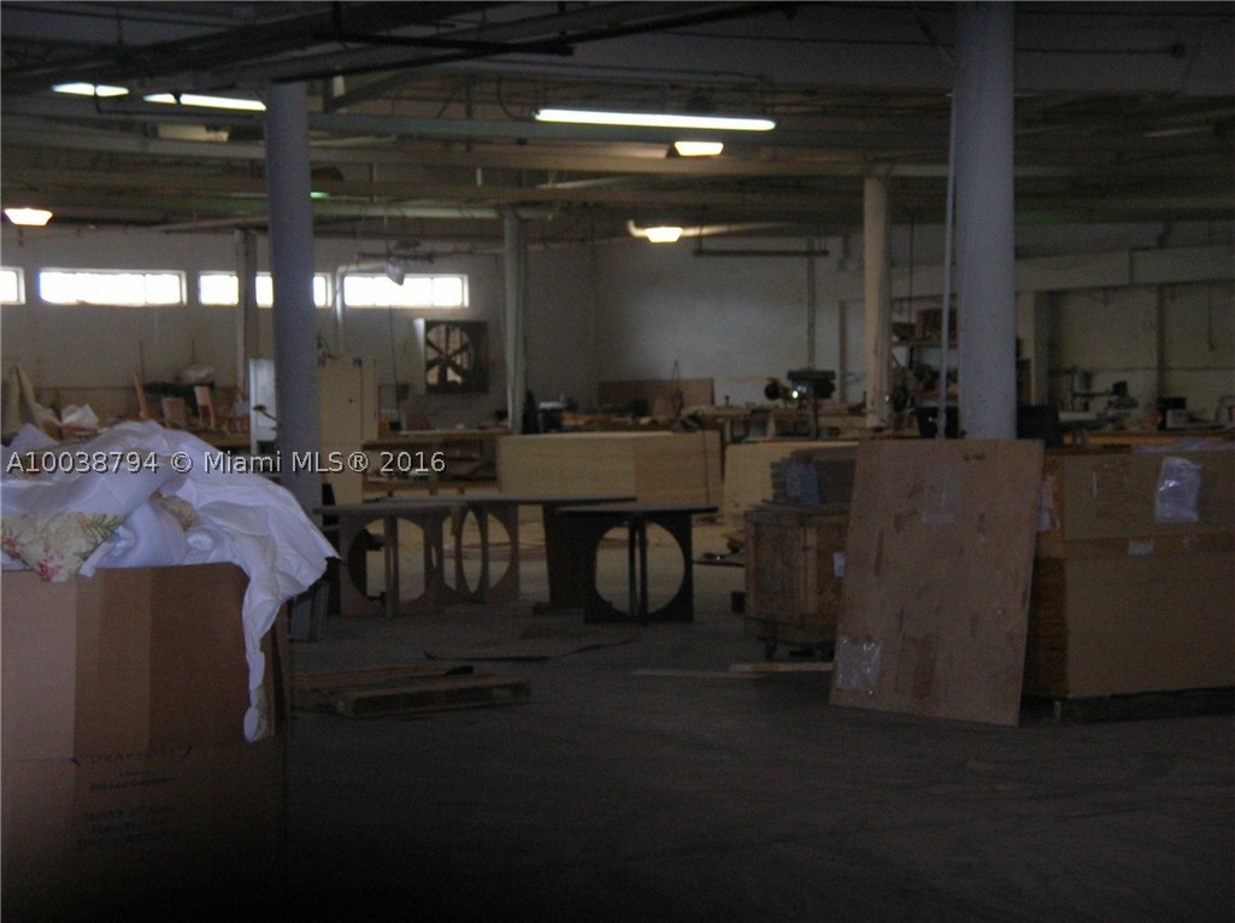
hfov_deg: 20.5
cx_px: 618
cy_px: 462
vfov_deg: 15.4
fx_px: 3421
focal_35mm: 96
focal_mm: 15.9
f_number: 3.5
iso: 165
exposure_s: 1/120
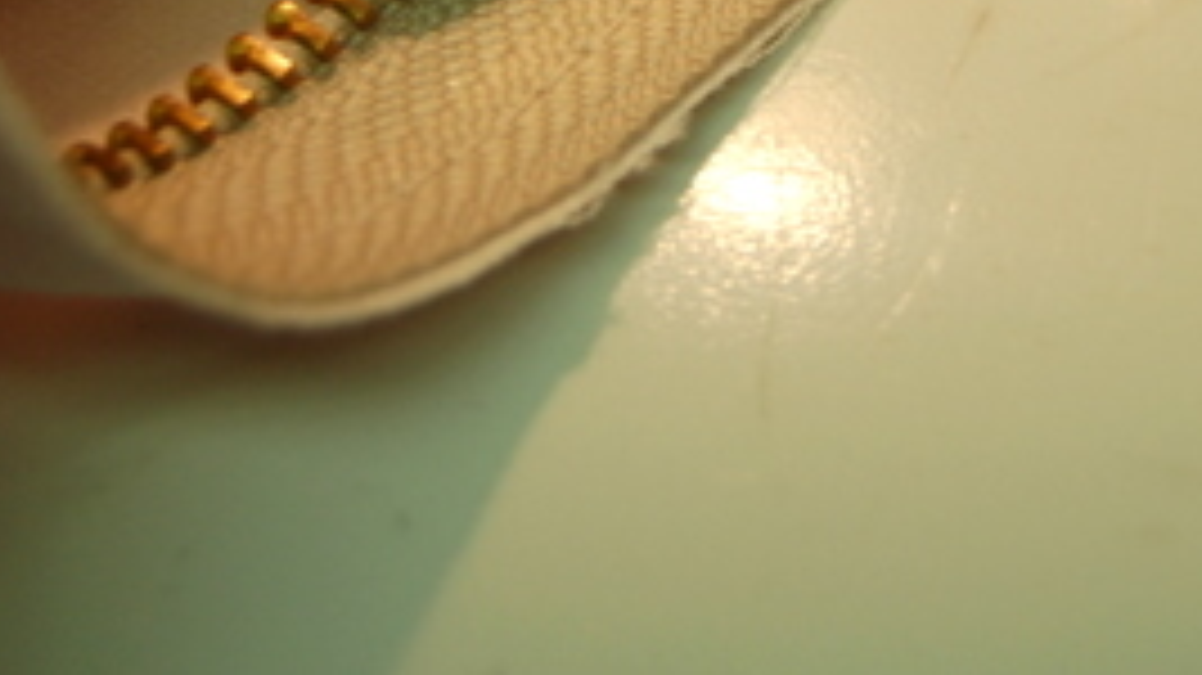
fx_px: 4493
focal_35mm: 141
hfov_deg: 15.2
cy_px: -214
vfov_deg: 8.5
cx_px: 783
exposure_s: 1/80
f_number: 5
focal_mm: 40
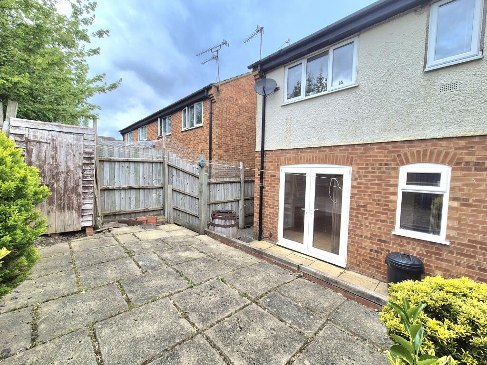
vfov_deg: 89.9
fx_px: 183
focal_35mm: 13
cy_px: 182
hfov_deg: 106.2
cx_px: 244
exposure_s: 1/769
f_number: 2.2
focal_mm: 2.2
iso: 50
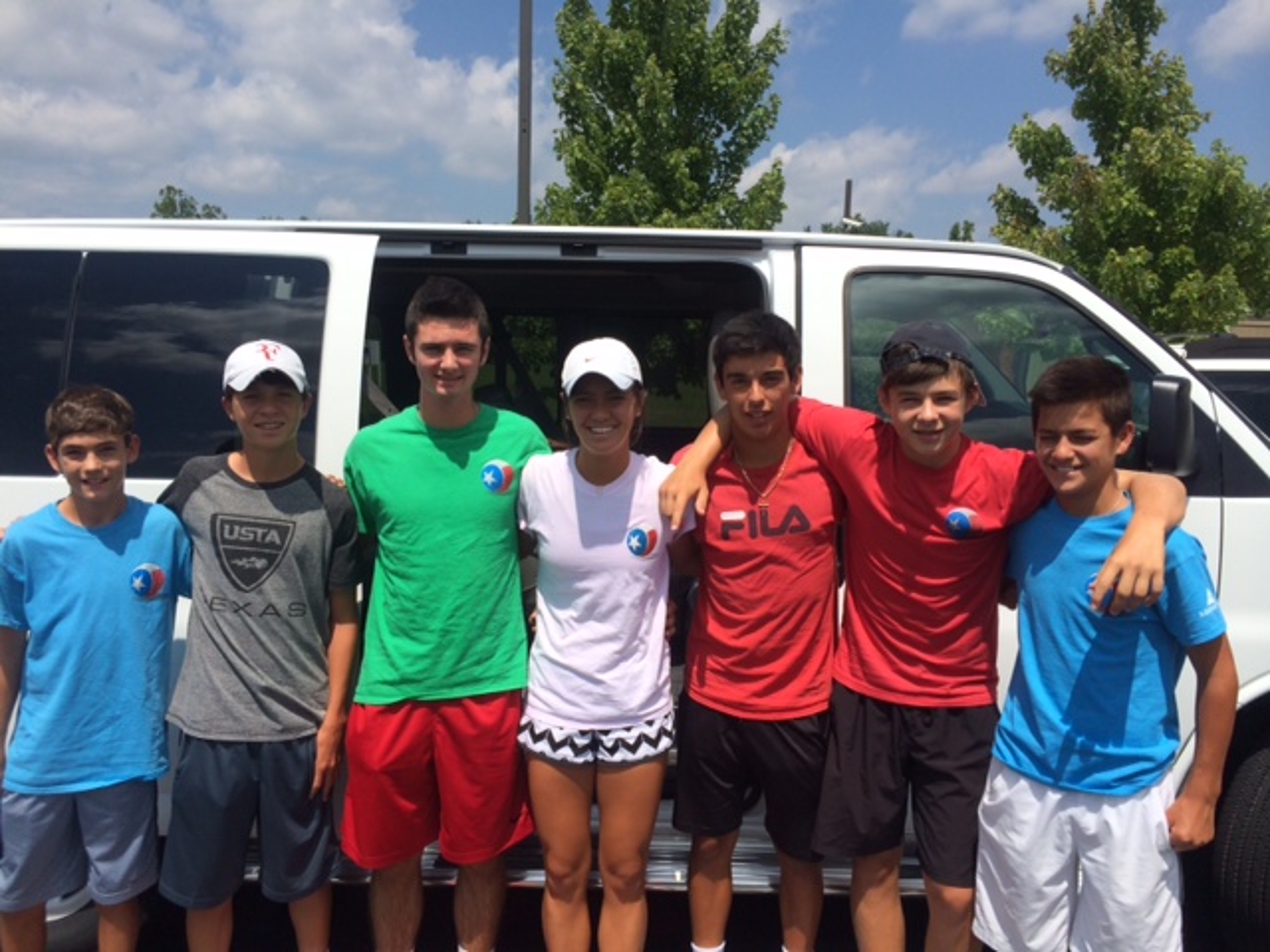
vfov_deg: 46.8
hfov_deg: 60.0
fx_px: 1101
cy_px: 476
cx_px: 635
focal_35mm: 30
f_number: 2.2
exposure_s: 1/2933
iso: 32
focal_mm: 4.12
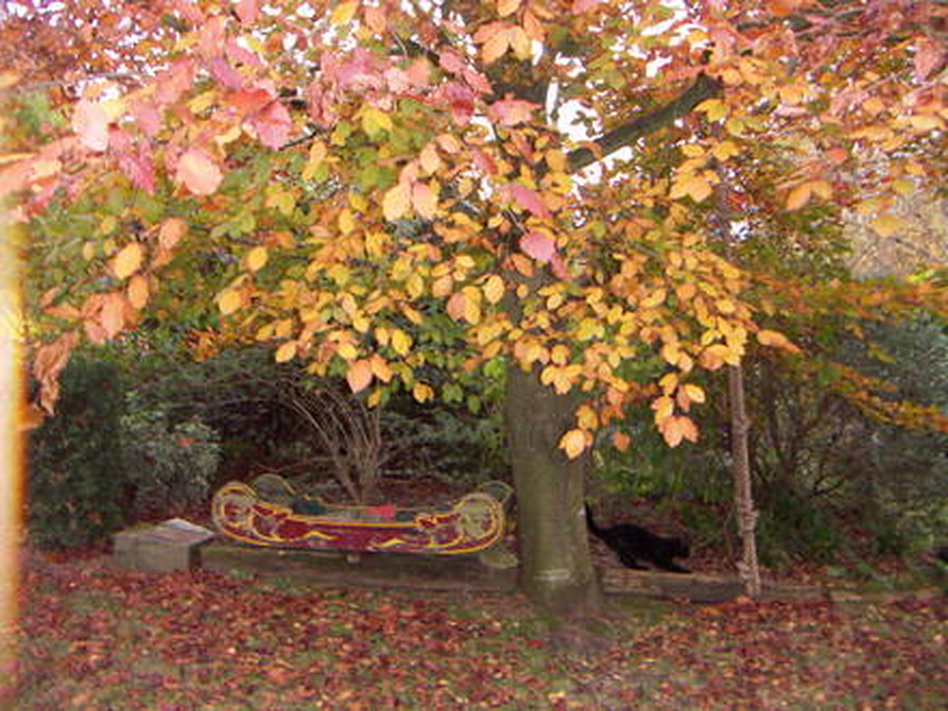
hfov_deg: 51.4
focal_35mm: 36
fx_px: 986
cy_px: 356
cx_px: 474
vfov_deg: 39.7
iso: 200
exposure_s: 1/60
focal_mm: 4.7
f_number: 2.8
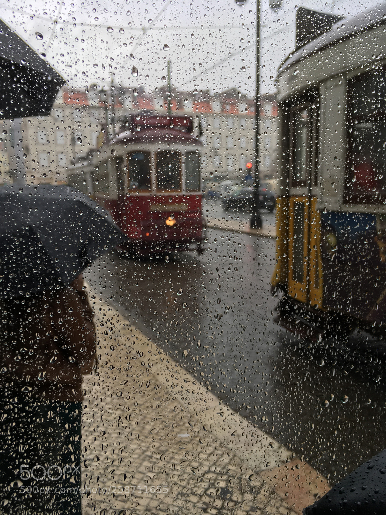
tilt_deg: -9.3
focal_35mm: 29
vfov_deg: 61.7
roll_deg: +0.2
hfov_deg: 48.2
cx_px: 193
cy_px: 258
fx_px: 431
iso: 25
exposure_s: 1/191
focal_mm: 4.15
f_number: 2.2
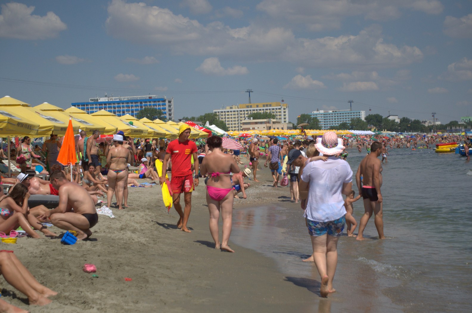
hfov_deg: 27.0
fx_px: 982
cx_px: 236
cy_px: 156
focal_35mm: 75
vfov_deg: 18.1
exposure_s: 1/8000
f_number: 4.5
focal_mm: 50
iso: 125
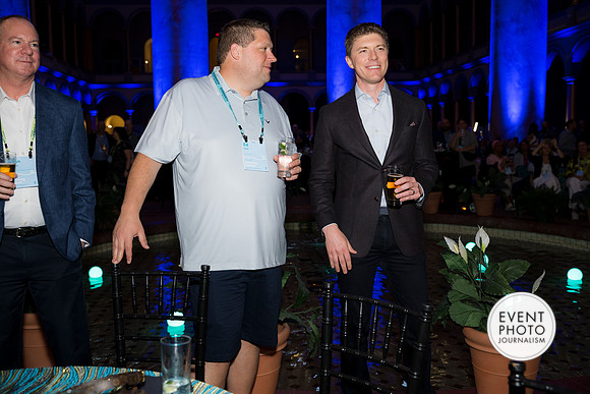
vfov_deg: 37.4
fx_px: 582
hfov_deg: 53.7
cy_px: 197
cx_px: 295
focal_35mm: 36
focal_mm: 35
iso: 800
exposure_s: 1/100
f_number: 4
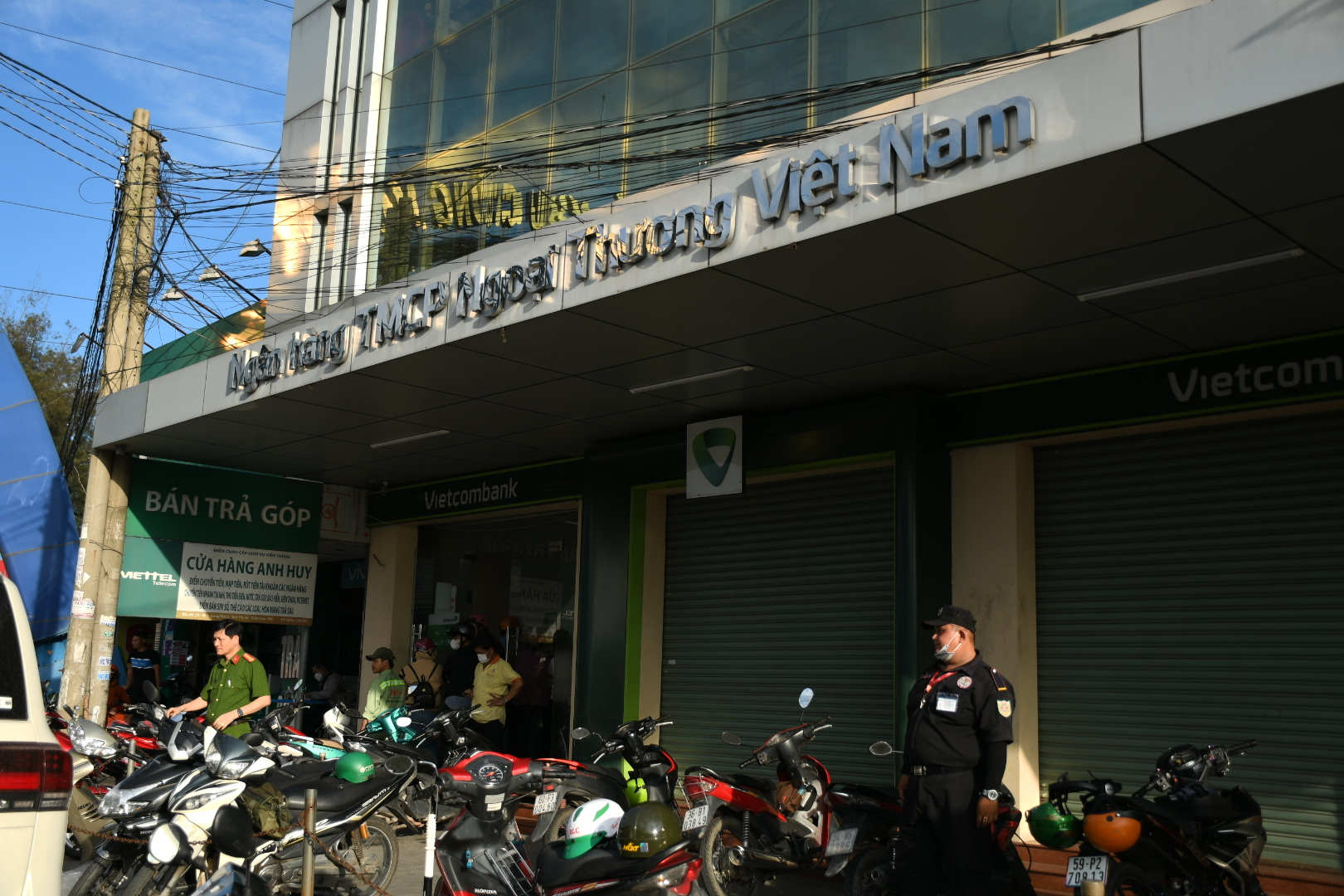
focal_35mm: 34
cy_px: 448
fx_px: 1269
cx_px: 672
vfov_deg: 38.9
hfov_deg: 55.8
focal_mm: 23
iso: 50
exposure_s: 1/400
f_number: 3.8
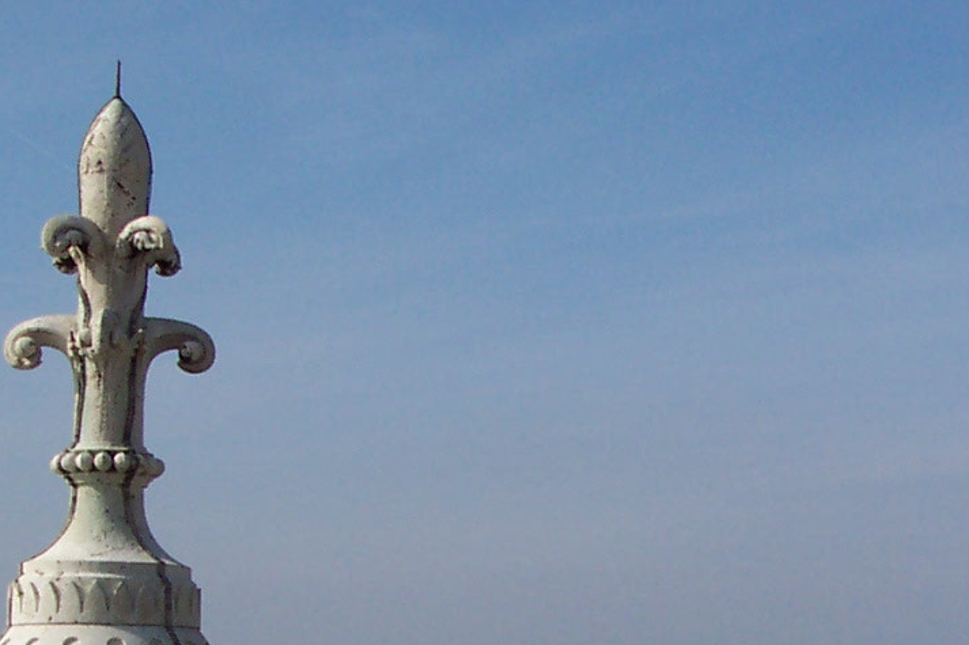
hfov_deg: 20.7
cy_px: 618
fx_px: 2583
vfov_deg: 14.1
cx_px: 901
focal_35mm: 96
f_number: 4.8
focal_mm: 8
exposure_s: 1/1000
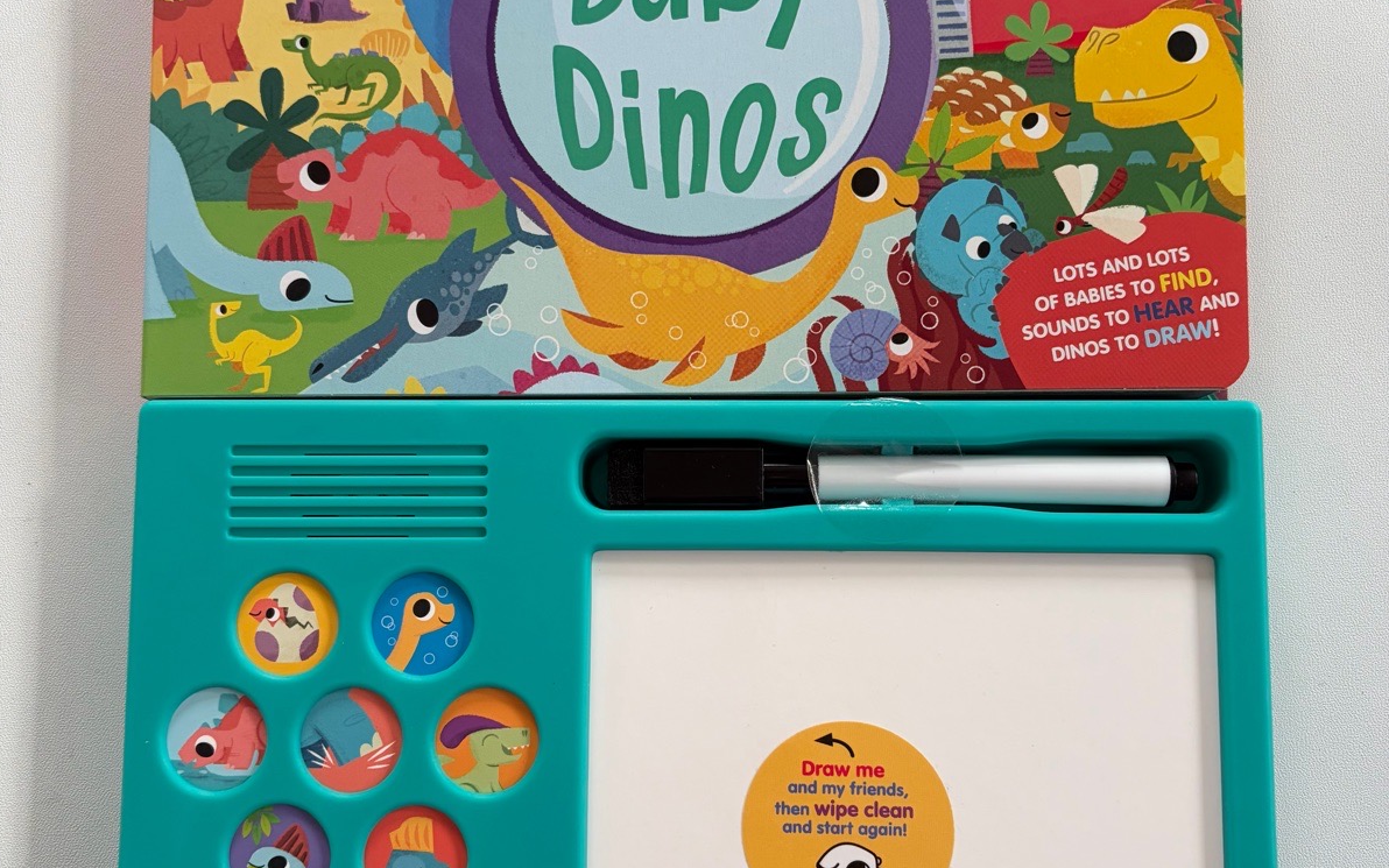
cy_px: 459
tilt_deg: -83.4
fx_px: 1401
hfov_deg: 52.7
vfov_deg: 34.4
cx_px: 693
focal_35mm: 37
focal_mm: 5.96
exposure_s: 1/121
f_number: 1.6
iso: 80
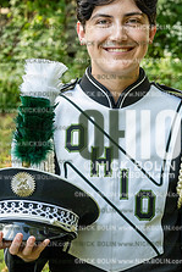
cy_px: 144
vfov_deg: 18.1
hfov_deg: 12.1
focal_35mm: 113
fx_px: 856
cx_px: 129
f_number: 5.6
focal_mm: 56
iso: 1250
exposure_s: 1/800
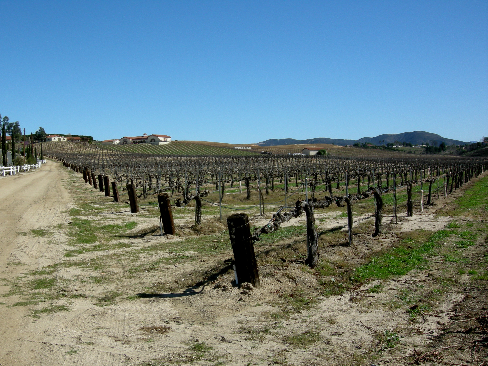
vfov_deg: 39.7
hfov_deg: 51.4
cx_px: 244
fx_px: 507
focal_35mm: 36
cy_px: 183
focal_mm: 7.5
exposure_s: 1/260
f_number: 6.1
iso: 64
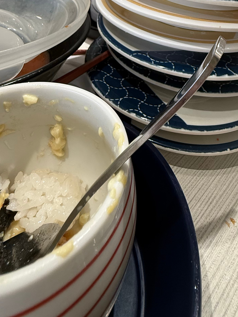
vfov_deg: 48.6
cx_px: 148
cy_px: -4
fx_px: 275
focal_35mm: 30
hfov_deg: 46.4
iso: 160
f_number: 2.2
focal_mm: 2.22
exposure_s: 1/99
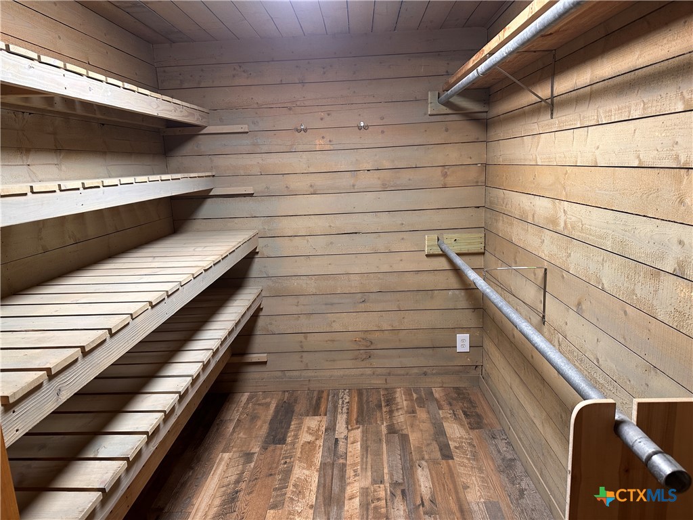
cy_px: 260
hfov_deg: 71.6
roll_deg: +2.5
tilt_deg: -11.7
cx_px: 346
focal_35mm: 24
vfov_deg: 56.8
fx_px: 480
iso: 160
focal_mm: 6.86
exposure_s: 1/60
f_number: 1.78
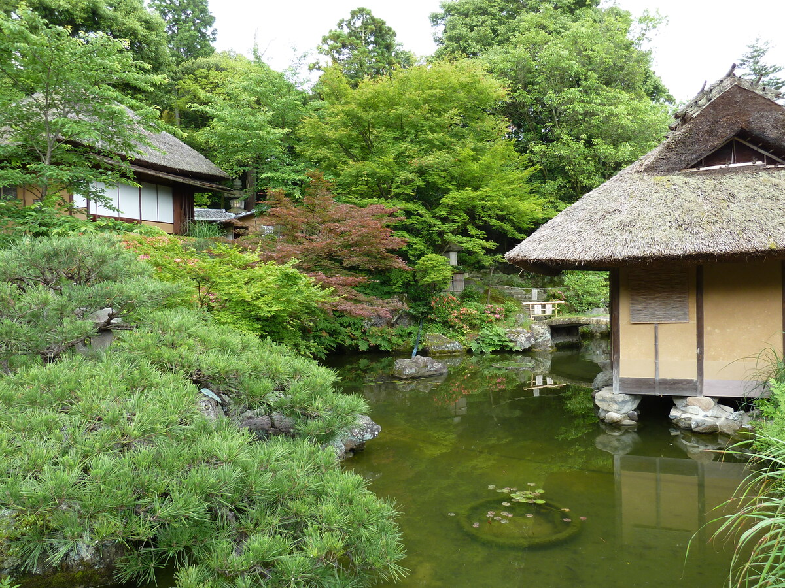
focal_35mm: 25
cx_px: 392
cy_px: 294
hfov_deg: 69.4
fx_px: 567
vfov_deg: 54.9
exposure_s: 1/50
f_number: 3.3
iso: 80
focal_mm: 4.1
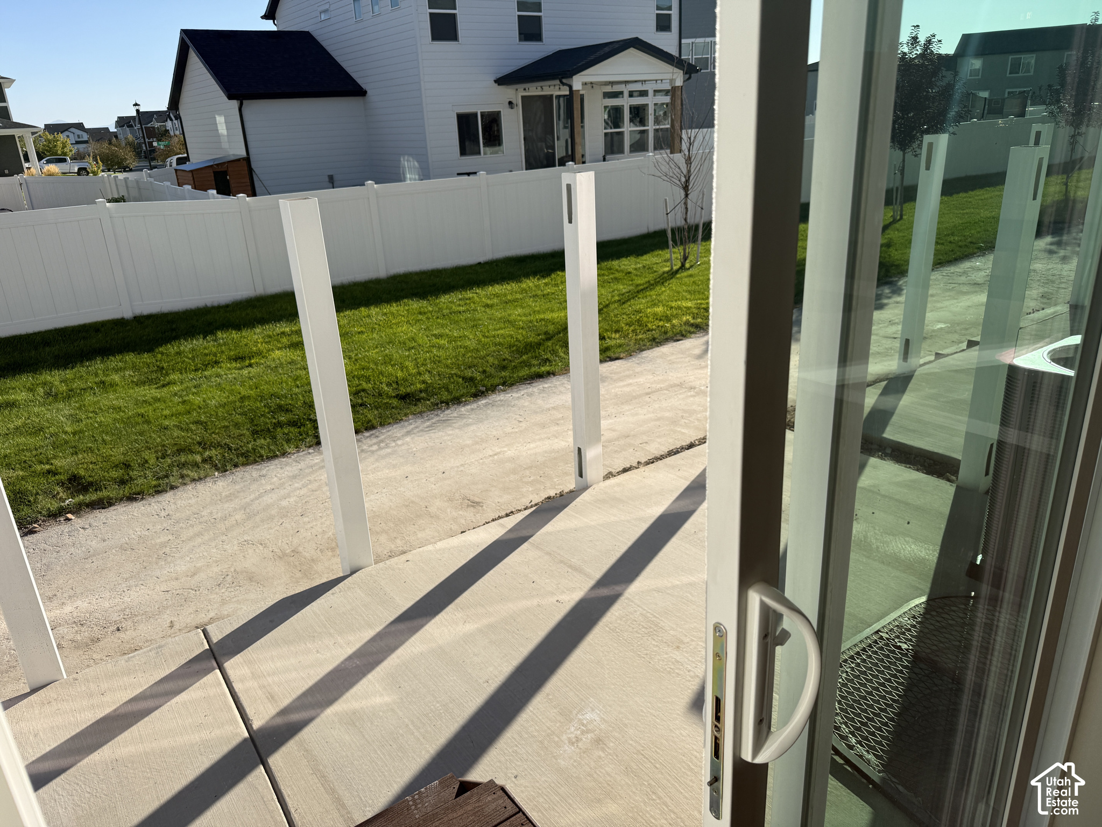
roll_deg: +2.6
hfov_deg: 71.6
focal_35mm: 24
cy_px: 414
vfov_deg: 56.8
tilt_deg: -20.3
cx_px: 551
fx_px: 764
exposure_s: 1/4975
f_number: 1.78
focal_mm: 6.76
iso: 80
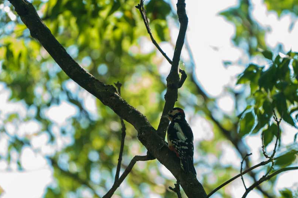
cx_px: 185
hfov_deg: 2.6
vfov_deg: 1.8
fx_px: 6496
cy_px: 121
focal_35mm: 785
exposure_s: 1/1000
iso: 4000
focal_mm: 600
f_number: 6.3
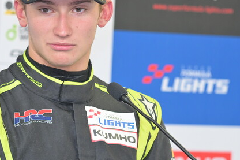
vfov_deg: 4.6
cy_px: 68
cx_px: 90
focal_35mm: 301
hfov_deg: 6.8
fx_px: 2006
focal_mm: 116
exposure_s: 1/200
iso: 800
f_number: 2.8
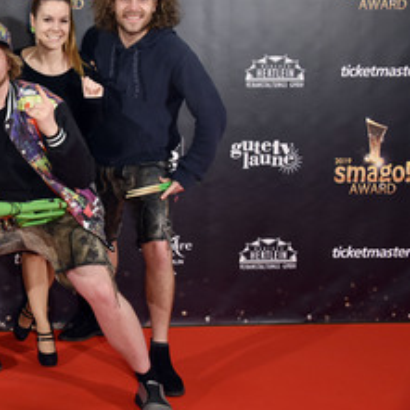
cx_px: -5
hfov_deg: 24.8
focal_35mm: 66
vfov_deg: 26.0
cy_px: 154
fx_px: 884
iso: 1000
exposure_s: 1/160
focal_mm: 38
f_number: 5.6
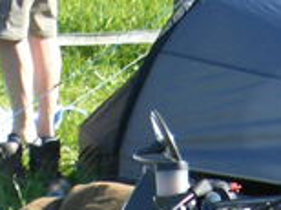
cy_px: 533
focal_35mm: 255
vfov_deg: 5.6
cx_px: 203
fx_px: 2067
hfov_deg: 7.8
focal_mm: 8.2
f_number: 3.1
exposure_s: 1/320
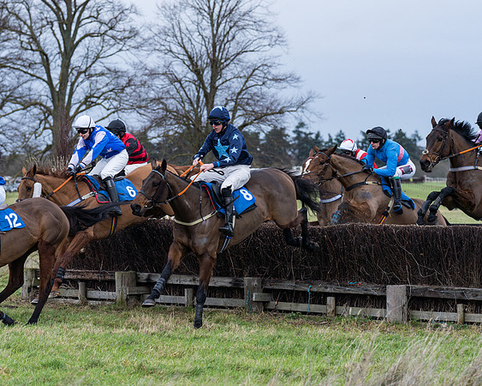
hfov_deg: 12.3
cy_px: 188
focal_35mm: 156
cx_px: 187
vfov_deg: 9.9
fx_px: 2227
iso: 400
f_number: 4.5
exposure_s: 1/1600
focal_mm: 135
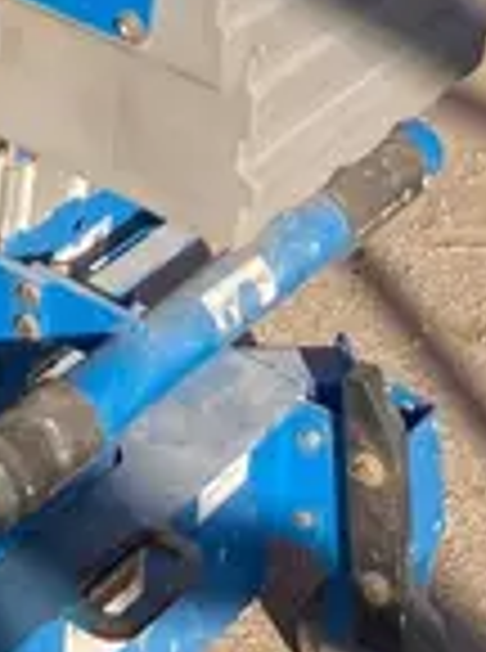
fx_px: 2670
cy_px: -573
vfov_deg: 12.5
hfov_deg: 10.1
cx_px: -198
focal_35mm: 142
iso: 20
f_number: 1.8
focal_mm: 3.99
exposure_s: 1/1715
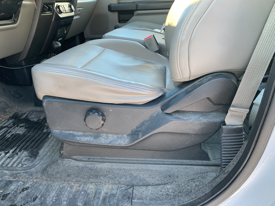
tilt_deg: -26.2
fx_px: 207
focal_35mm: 26
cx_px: 138
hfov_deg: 67.3
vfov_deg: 53.1
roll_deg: +5.8
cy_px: 103
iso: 80
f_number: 1.8
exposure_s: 1/121
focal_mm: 4.25
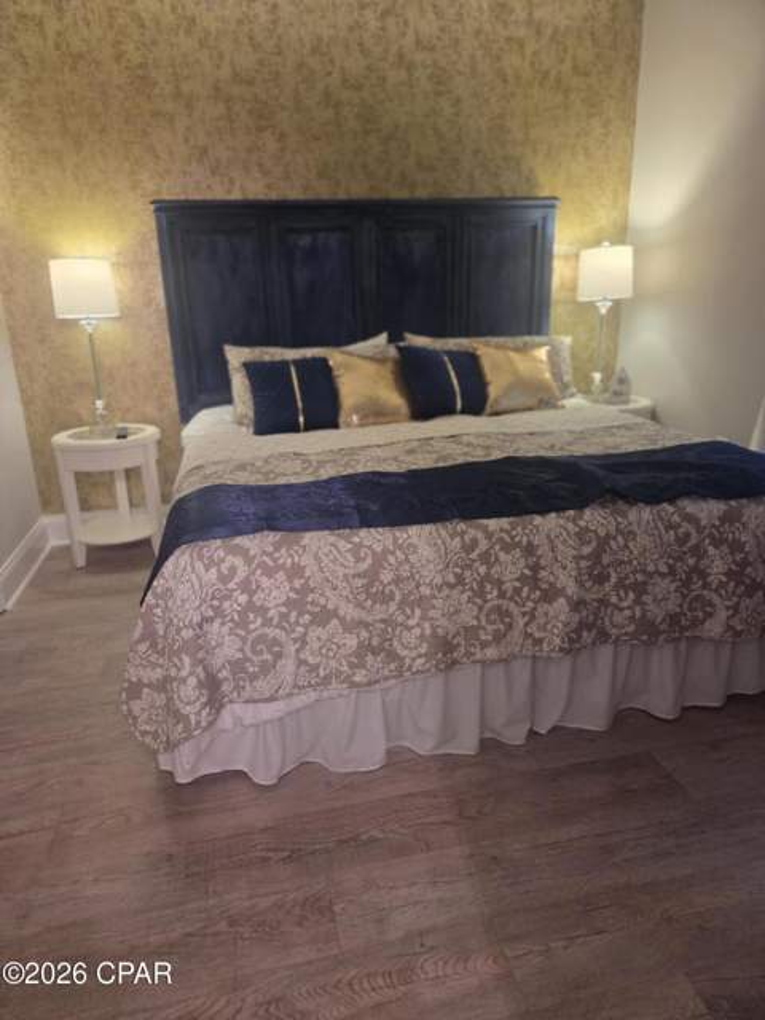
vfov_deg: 73.9
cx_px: 382
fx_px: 678
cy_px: 510
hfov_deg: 58.9
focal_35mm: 23
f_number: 1.8
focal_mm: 5.4
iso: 1000
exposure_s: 1/120
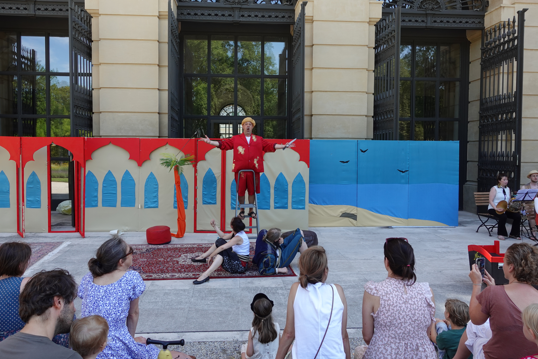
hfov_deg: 69.4
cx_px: 257
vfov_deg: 49.5
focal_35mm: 26
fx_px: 389
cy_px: 168
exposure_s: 1/200
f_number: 4
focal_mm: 9.4
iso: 125
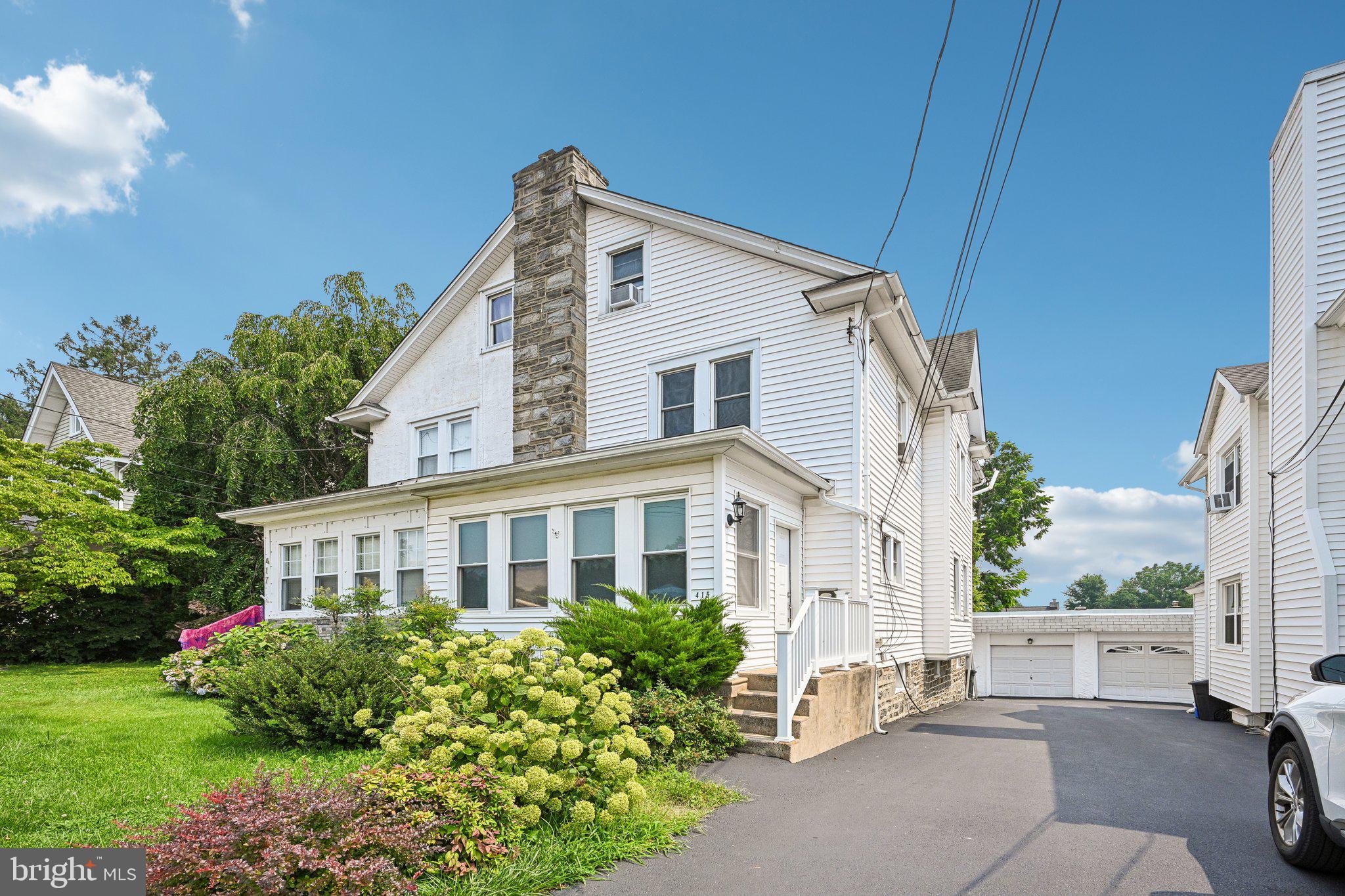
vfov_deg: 73.7
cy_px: 448
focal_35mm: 16
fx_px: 598
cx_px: 672
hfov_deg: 96.7
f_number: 8
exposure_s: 1/1600
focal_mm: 16
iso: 800
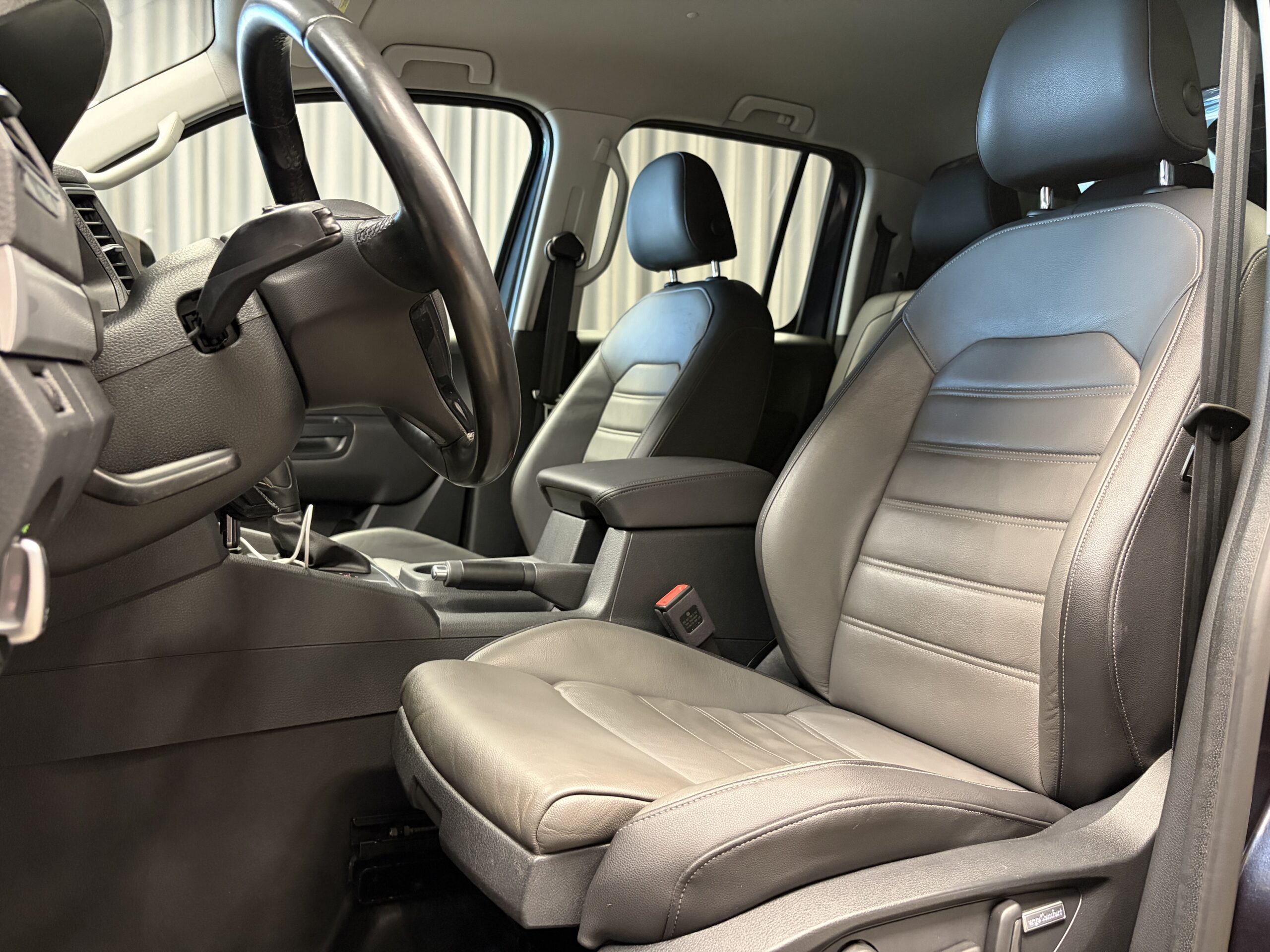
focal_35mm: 26
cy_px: 476
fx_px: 954
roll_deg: -1.1
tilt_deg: -3.4
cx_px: 635
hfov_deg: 67.3
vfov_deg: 53.1
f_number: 1.6
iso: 400
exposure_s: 1/33
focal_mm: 5.96
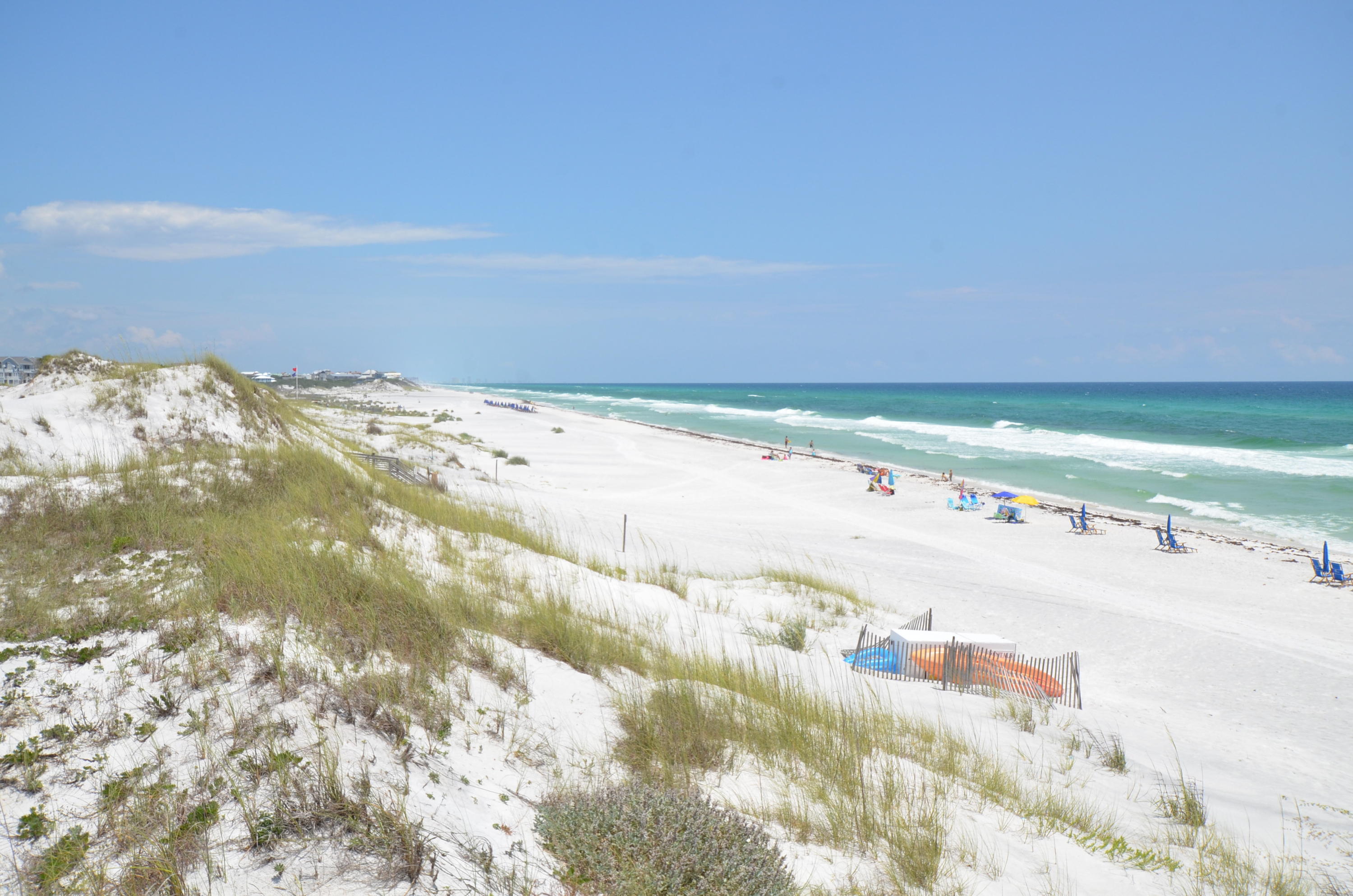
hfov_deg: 53.2
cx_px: 676
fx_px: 1350
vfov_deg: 36.7
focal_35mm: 36
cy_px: 448
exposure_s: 1/640
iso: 400
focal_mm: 24
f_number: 13
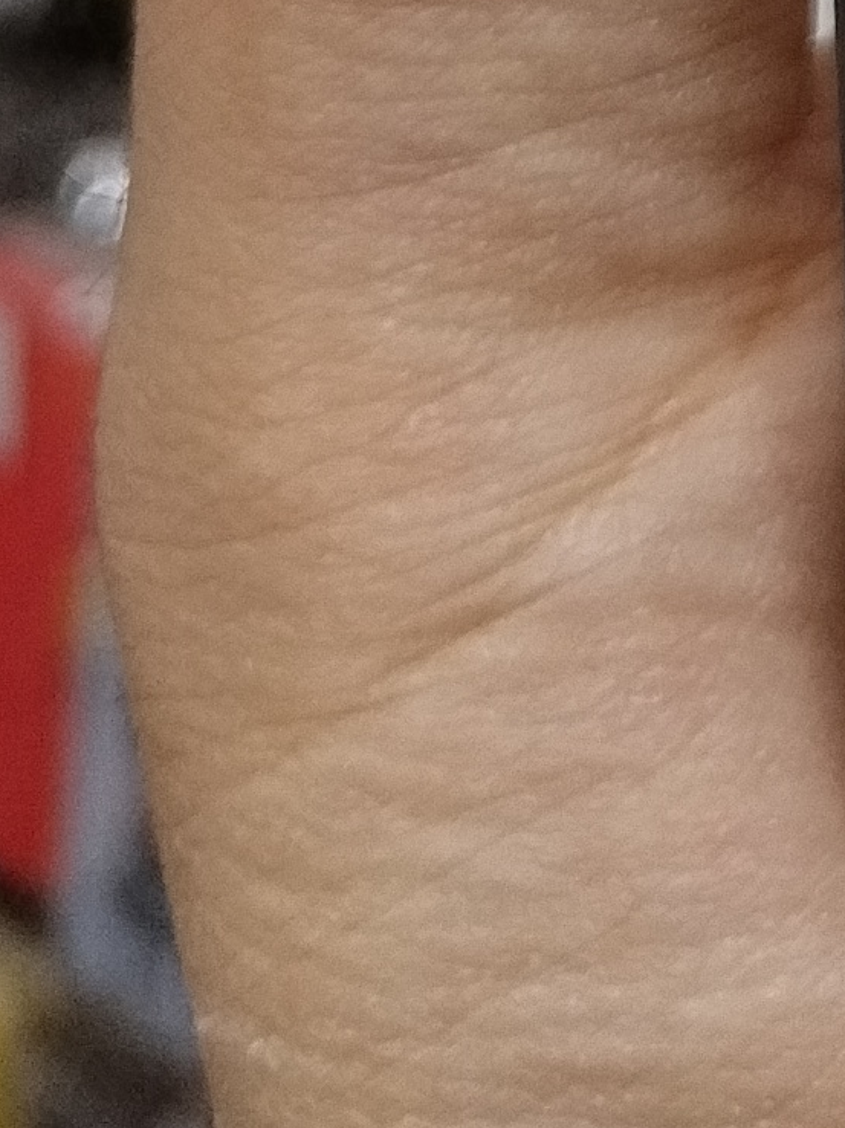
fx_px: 4592
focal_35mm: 141
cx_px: 1979
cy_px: -1429
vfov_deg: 11.8
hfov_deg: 9.4
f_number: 1.8
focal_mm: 4.7
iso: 160
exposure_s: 1/50
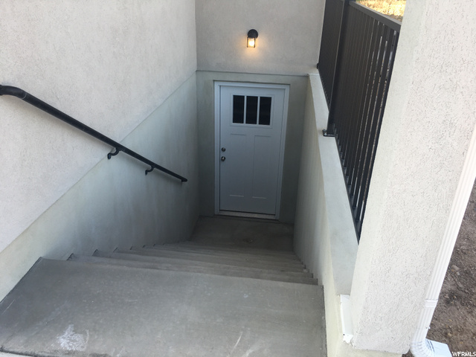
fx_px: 399
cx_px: 238
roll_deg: -2.2
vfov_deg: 48.2
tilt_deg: -24.5
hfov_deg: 61.7
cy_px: 178
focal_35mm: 29
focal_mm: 4.15
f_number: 2.2
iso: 25
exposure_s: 1/146
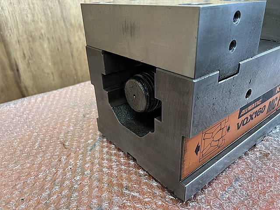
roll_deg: +2.8
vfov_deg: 53.1
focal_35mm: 26
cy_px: 105
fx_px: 210
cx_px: 140
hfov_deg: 67.3
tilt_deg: -28.7
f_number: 1.6
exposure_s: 1/60
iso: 320
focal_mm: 5.1
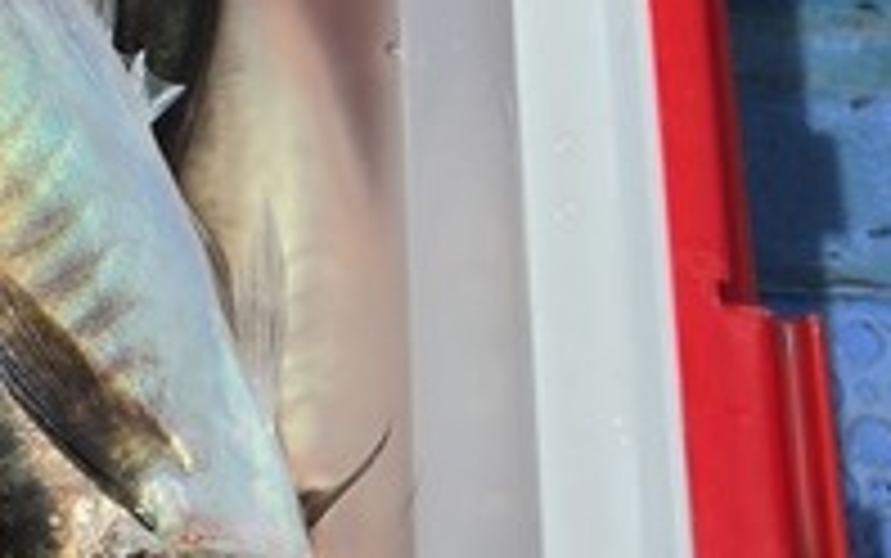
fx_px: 2551
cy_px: -472
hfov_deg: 18.4
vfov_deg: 11.5
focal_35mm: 105
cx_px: -279
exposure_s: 1/7887
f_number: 1.8
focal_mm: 5.4
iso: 32
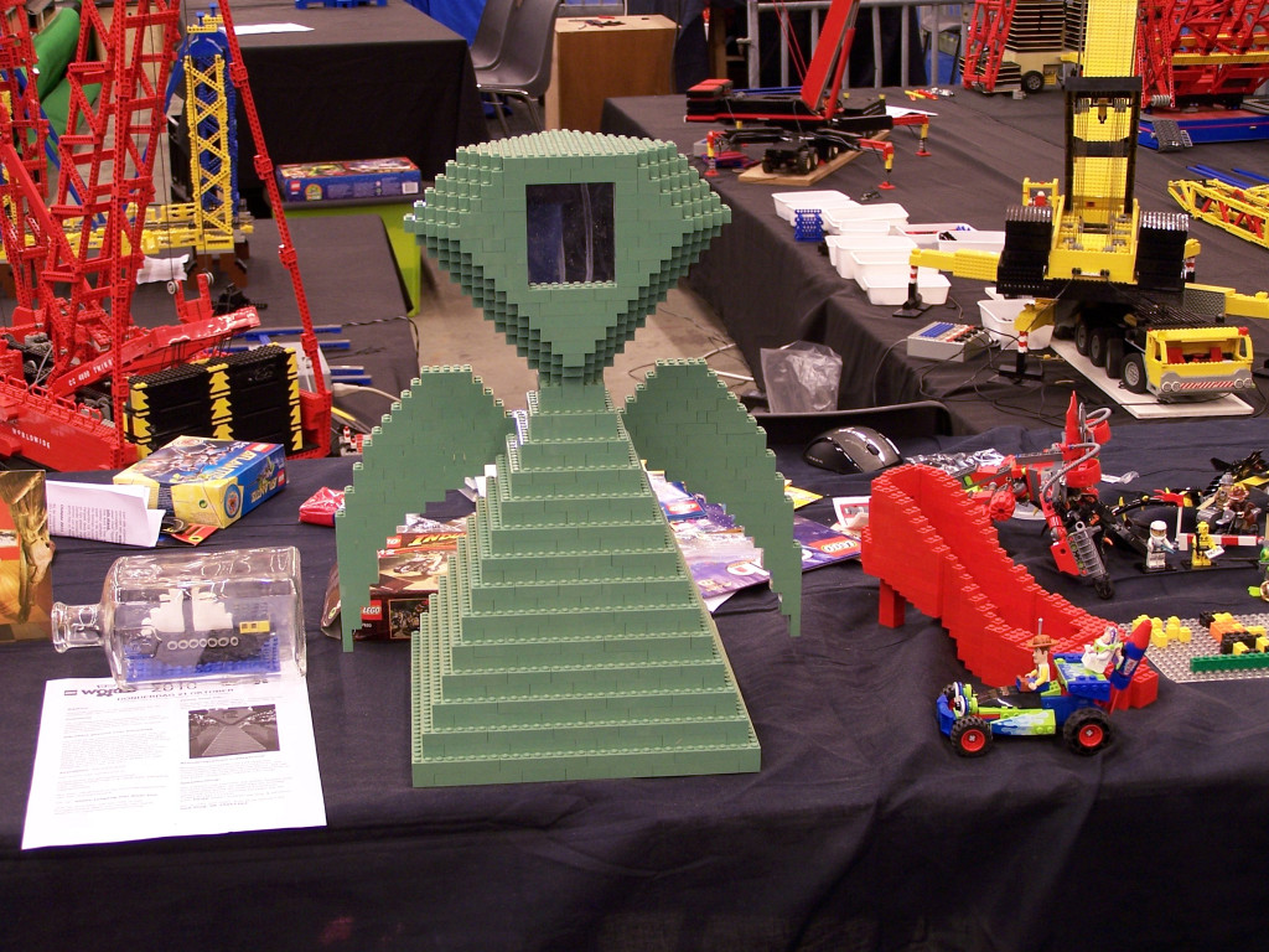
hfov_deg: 32.7
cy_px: 476
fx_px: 2163
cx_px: 634
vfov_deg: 24.8
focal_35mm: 59
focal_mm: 9.8
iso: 80
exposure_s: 1/2
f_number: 3.1
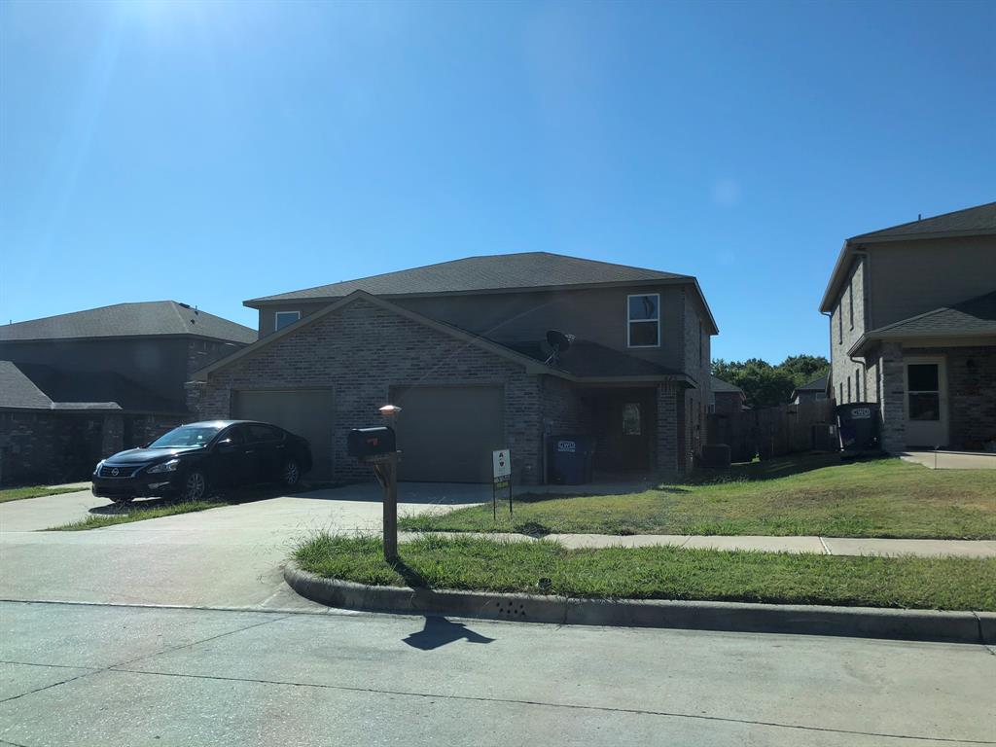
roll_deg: +0.1
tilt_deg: +3.6
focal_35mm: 28
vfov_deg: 49.7
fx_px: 806
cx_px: 498
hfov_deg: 63.4
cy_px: 374
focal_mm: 3.99
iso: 20
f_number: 1.8
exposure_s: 1/1245
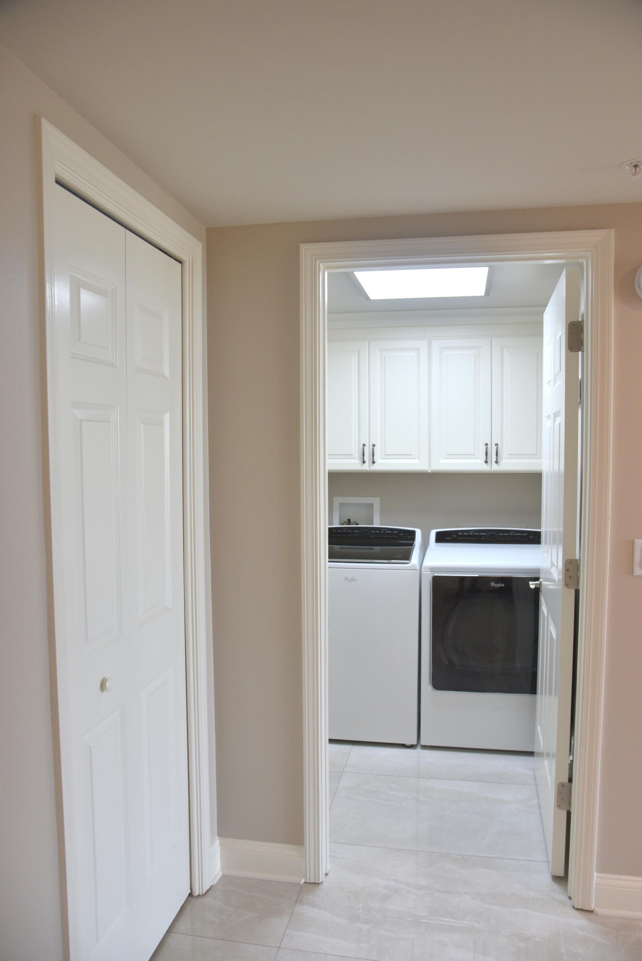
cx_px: 321
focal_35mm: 24
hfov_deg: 53.2
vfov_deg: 73.7
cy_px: 480
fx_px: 641
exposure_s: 1/125
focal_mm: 24
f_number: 5.6
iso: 400
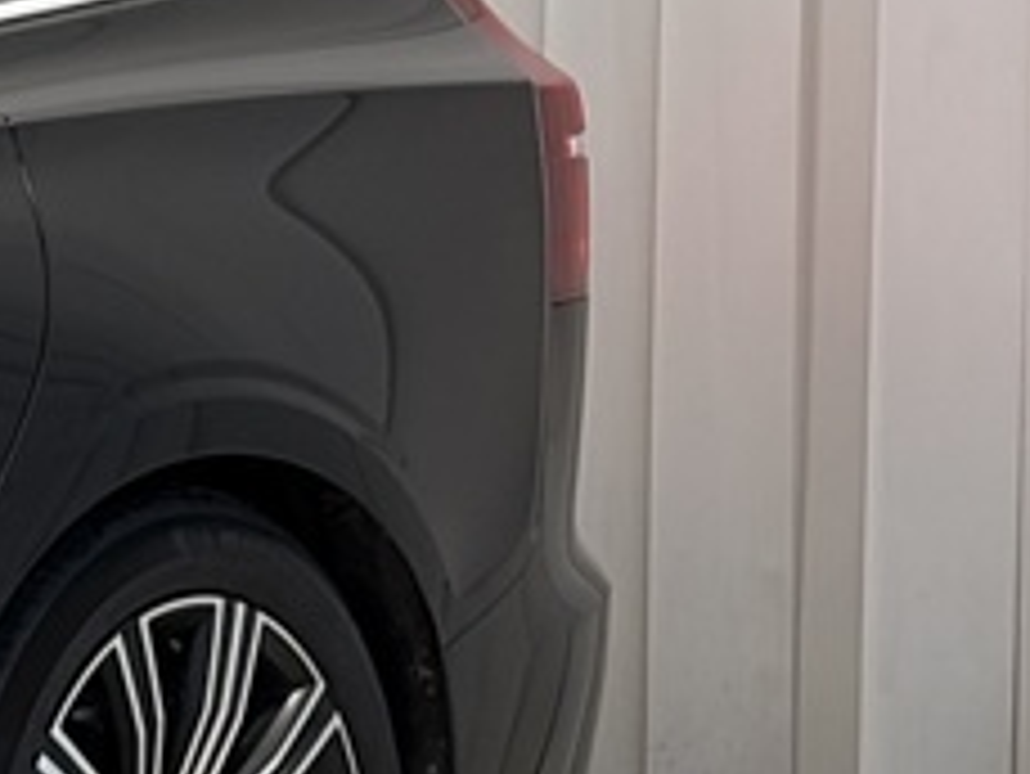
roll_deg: +0.4
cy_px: 472
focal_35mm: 327
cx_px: -2199
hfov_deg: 5.6
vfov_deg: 4.6
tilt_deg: -6.0
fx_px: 9735
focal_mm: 5.96
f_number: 1.6
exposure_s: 1/50
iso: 50
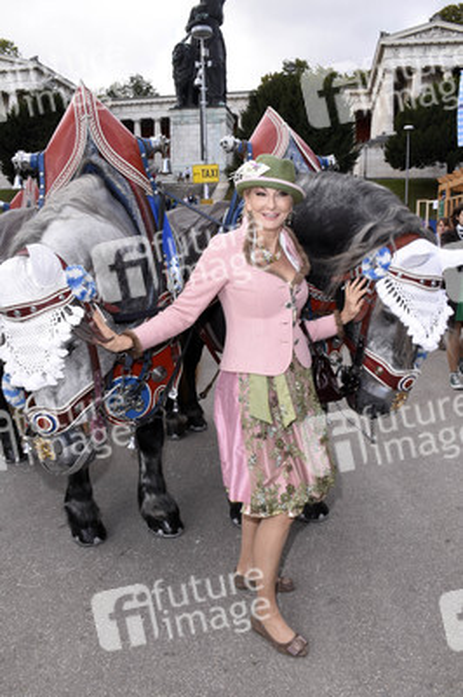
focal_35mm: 27
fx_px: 522
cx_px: 232
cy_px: 348
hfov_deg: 47.9
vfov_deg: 67.4
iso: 250
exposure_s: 1/160
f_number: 9
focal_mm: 18
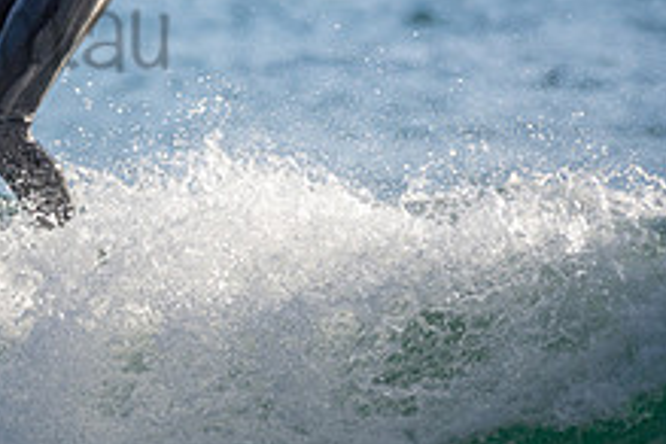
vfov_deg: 0.7
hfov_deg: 1.0
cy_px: -2
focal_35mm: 1983
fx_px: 36683
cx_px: -152
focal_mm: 500
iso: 250
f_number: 5.6
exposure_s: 1/1250
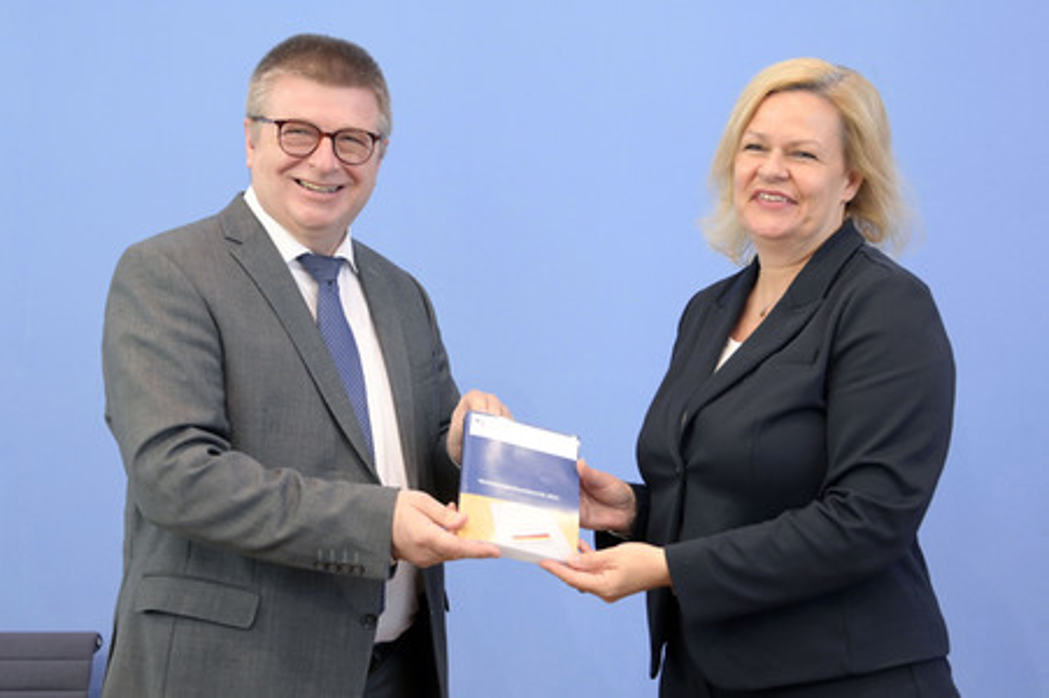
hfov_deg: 29.7
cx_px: 524
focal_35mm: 68
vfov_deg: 20.0
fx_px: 1980
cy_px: 349
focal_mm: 68
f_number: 5.6
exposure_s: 1/400
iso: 4000
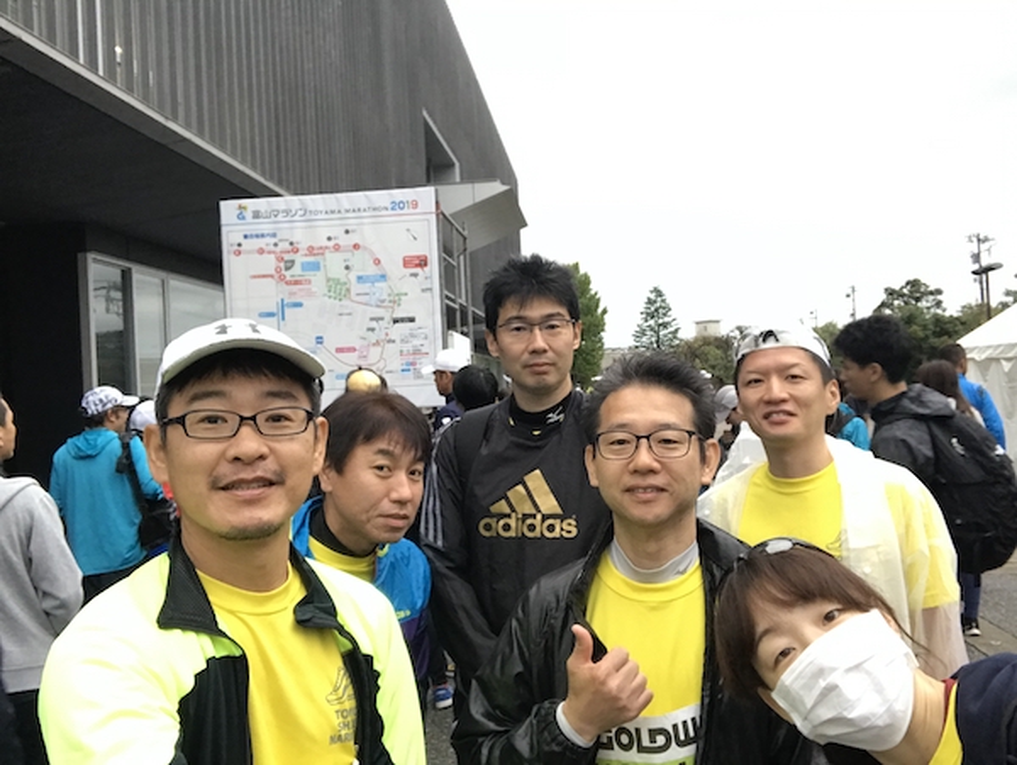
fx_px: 941
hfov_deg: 56.8
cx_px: 508
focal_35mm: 32
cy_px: 382
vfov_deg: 44.2
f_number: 2.2
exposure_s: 1/30
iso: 64
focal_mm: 2.87
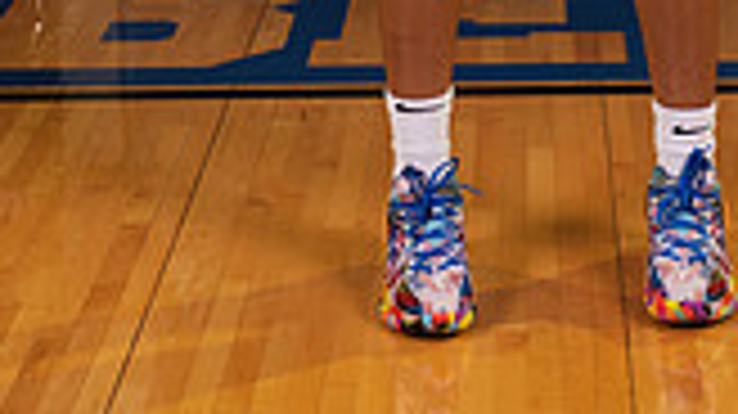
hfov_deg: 15.5
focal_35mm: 138
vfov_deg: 8.2
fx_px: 2699
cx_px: 531
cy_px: -518
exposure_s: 1/320
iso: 320
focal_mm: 48
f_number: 7.1
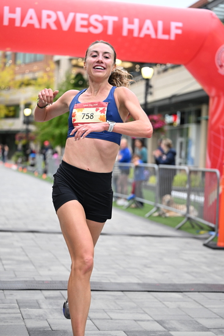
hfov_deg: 19.5
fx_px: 653
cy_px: 168
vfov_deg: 28.8
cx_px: 112
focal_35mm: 70
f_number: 2.8
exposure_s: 1/1000
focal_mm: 70
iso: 1600
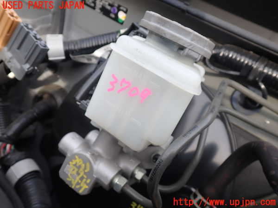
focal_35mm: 30
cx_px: 139
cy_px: 104
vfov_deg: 46.8
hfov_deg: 60.0
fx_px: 241
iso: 100
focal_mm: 5.4
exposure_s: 1/160
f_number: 3.2
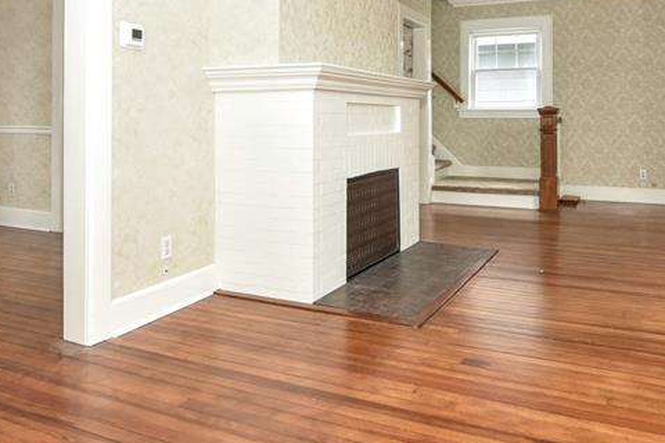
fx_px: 591
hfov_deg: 58.7
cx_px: 345
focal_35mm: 32
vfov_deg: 39.9
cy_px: 107
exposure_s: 1/60
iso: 800
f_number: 2.8
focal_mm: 15
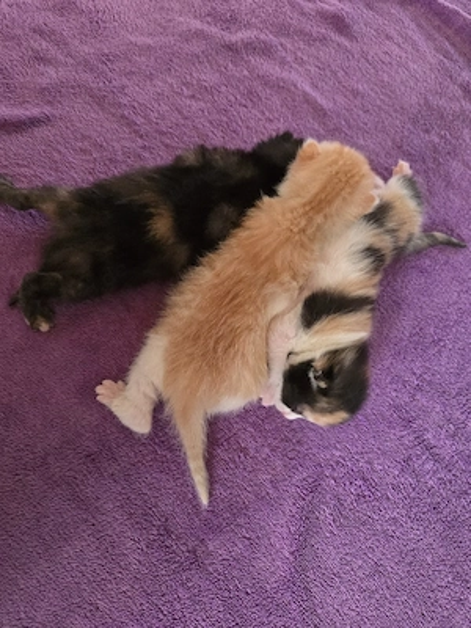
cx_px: 236
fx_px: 417
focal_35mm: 23
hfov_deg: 58.9
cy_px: 314
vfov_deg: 73.9
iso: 1600
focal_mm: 6.3
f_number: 1.7
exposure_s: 1/60.2
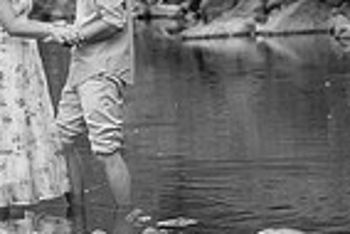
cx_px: -160
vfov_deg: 4.0
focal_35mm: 342
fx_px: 3328
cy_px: -233
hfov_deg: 6.0
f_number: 3.5
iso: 1000
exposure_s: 1/200
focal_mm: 84
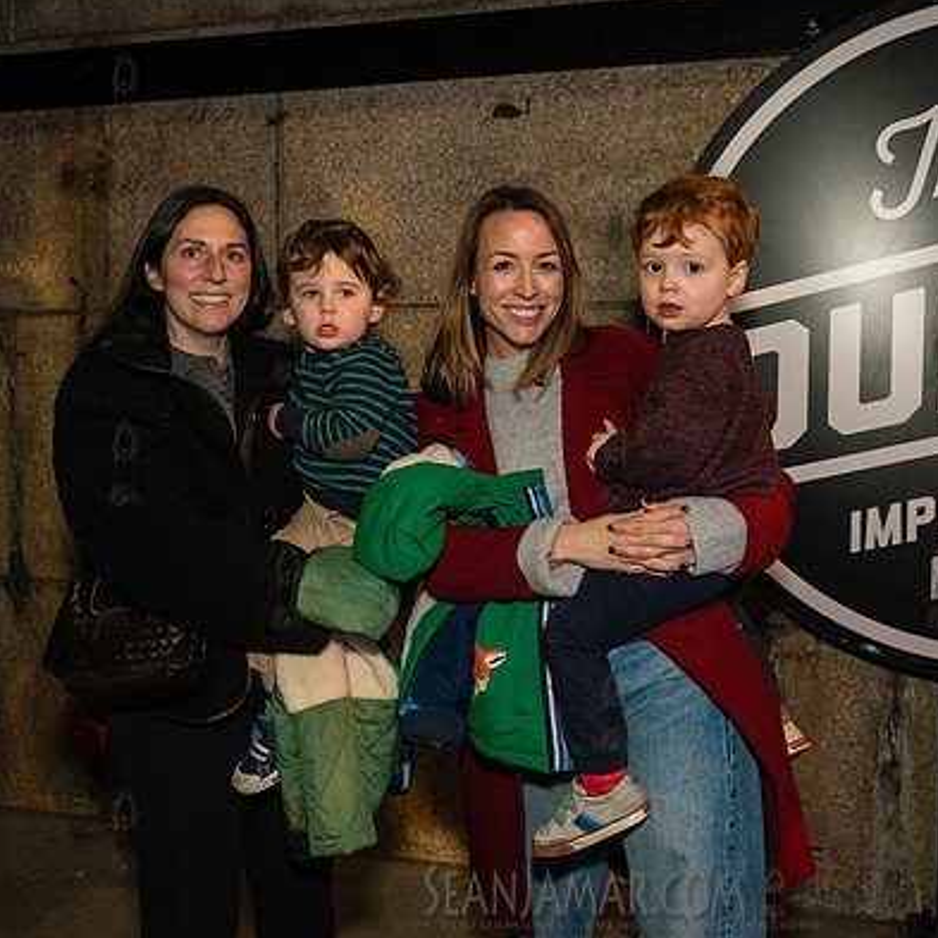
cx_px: 446
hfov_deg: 40.0
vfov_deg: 40.0
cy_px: 435
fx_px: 1288
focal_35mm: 42
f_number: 4.5
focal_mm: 27
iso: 4000
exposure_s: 1/160
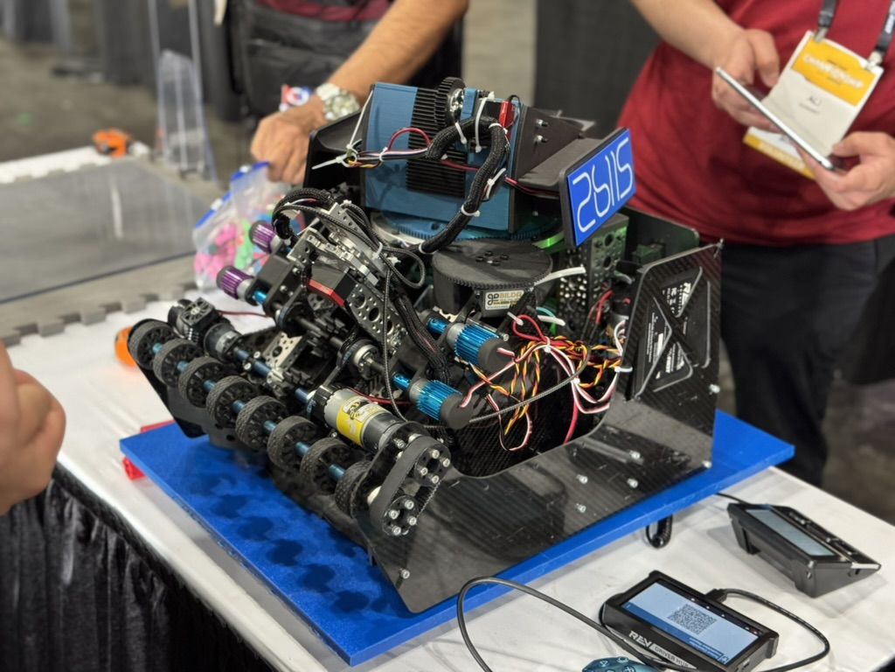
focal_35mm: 48
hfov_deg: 39.7
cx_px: 448
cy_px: 336
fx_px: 1241
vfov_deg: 30.3
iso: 400
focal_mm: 6.76
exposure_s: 1/40
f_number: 1.78
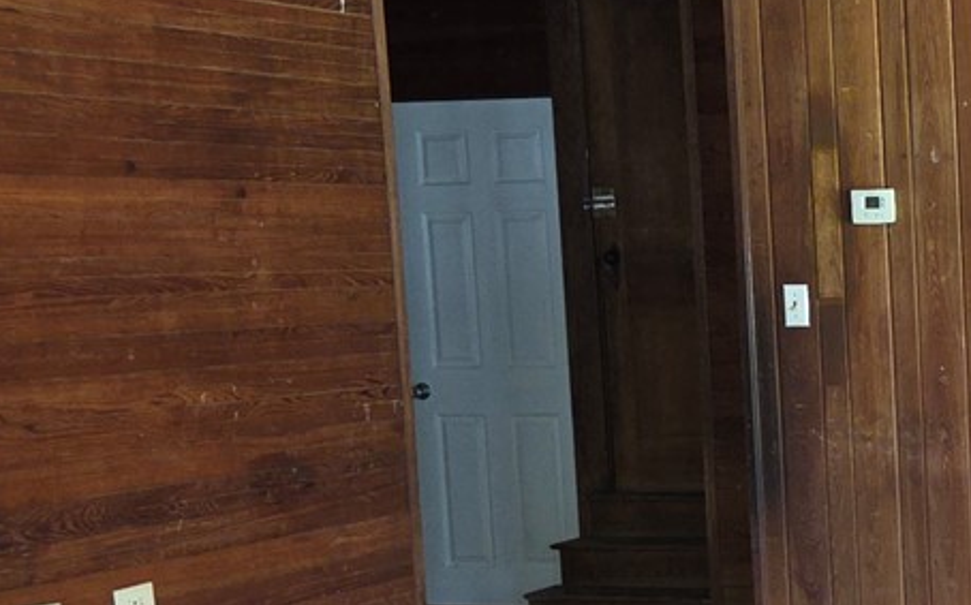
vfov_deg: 15.0
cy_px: 537
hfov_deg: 22.2
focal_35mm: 86
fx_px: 2274
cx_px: 1178
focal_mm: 5.4
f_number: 1.8
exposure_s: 1/24
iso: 125
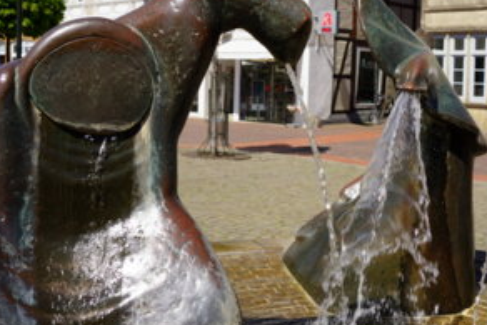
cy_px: 118
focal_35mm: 48
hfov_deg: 40.9
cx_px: 289
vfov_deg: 28.0
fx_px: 650
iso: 100
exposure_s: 1/320
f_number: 6.3
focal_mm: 35
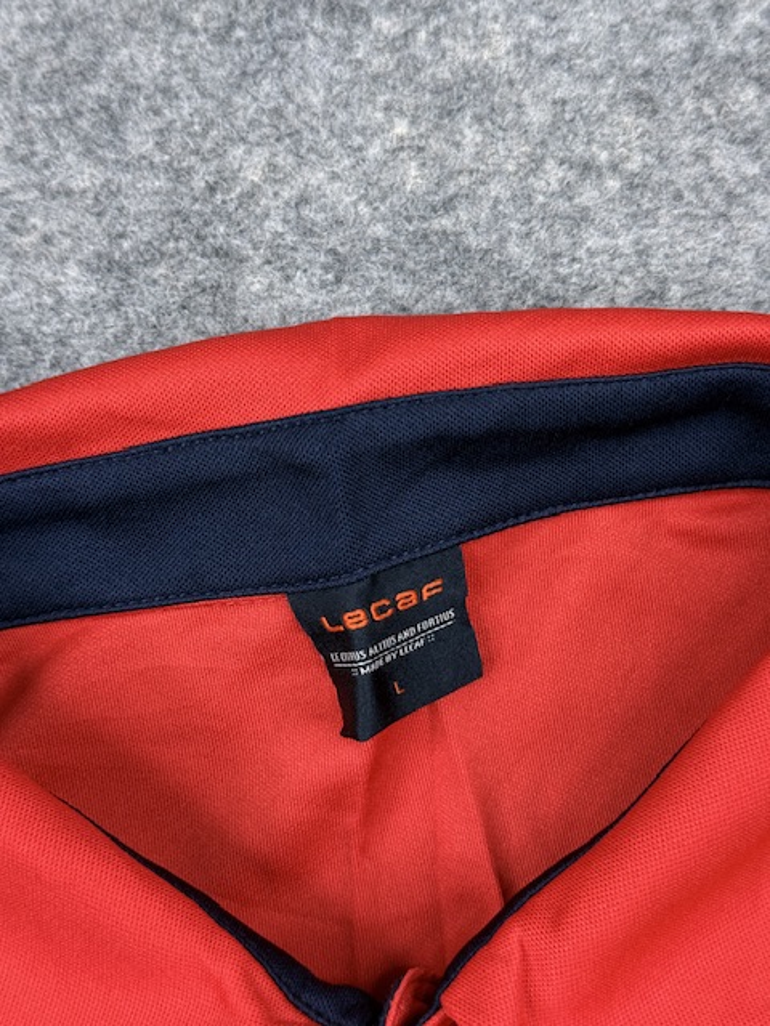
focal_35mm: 48
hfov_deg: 30.3
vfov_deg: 39.7
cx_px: 385
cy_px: 513
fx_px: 1424
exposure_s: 1/100
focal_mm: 6.76
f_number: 1.78
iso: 100
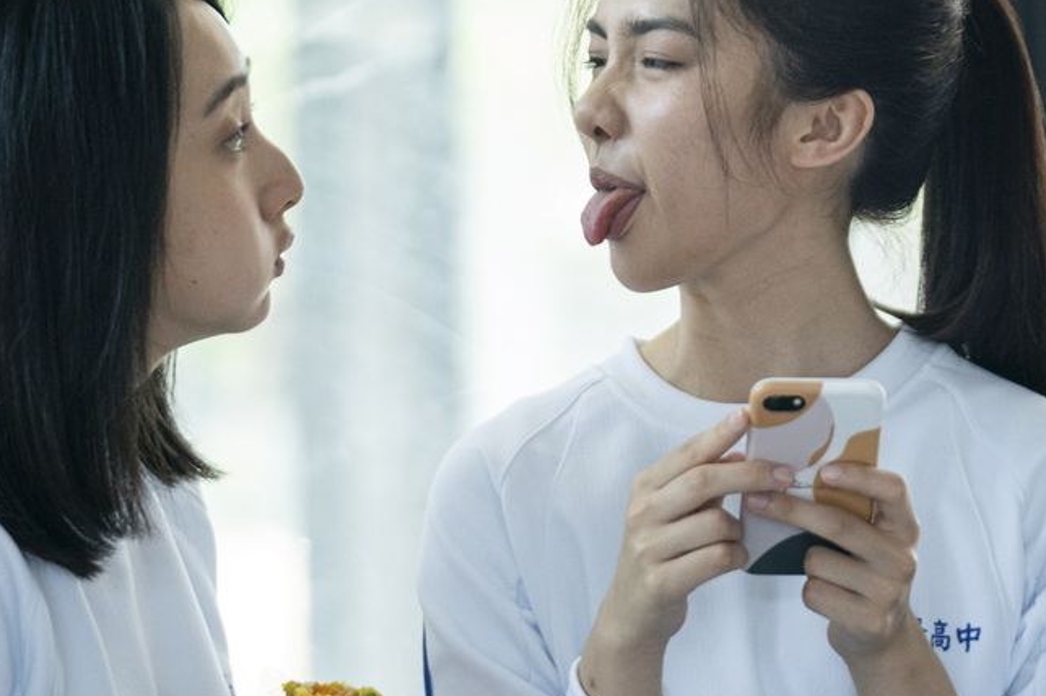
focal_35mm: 221
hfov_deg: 9.3
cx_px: 540
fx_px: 6418
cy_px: 372
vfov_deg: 6.2
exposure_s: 1/500
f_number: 2.8
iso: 3200
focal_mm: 111
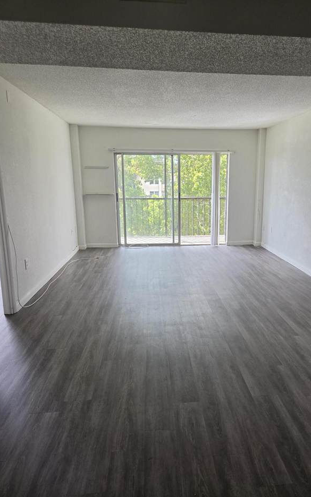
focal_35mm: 25
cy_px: 245
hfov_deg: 48.9
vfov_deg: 72.5
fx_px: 339
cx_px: 189
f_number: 1.8
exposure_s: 1/180
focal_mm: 5.4
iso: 50
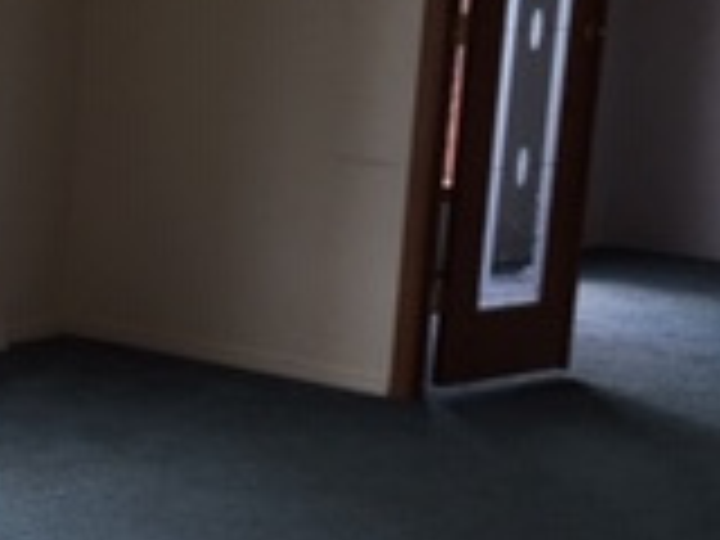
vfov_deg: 12.8
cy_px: 364
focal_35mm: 116
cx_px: -140
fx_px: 2413
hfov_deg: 16.3
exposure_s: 1/60
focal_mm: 4.15
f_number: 2.2
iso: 32
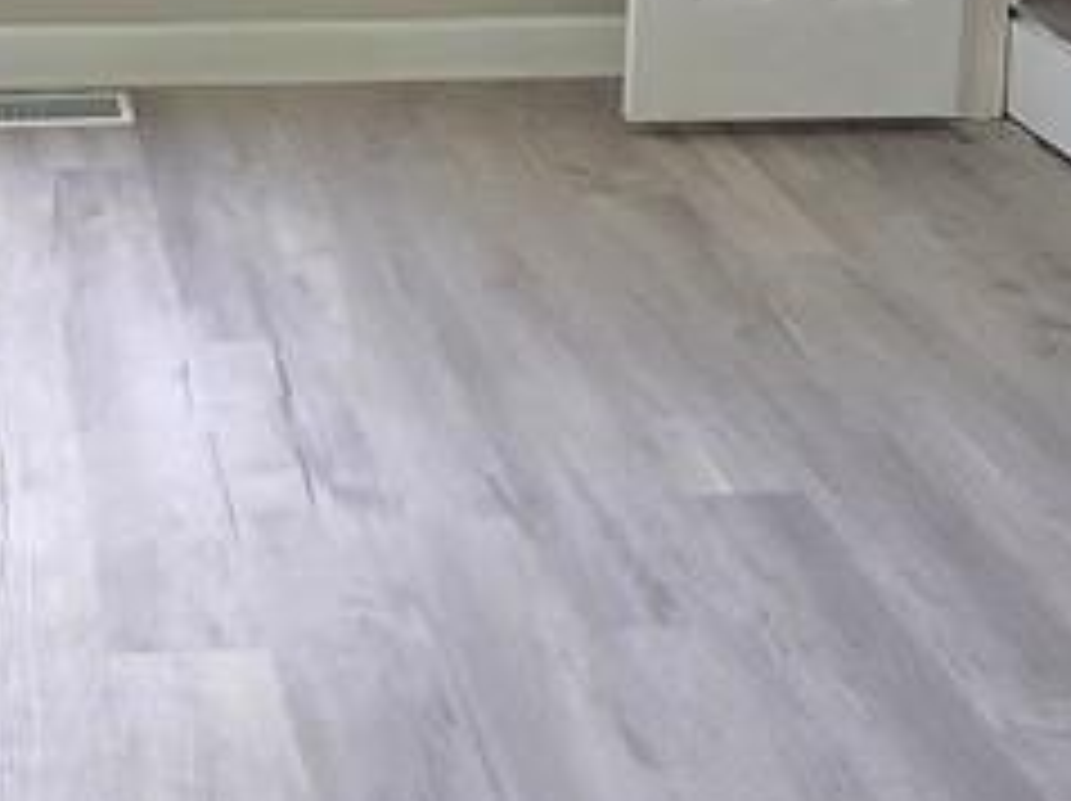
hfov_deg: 32.5
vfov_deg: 21.5
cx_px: 86
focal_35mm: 56
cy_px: -432
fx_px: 1731
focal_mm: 2.2
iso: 200
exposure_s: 1/60
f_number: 2.2
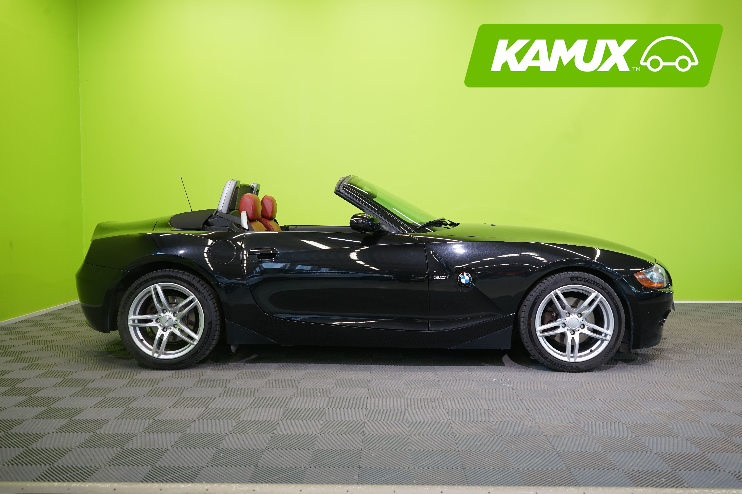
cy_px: 247
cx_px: 371
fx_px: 680
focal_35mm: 33
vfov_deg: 40.0
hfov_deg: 57.2
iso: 500
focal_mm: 33
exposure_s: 1/25
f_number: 6.3
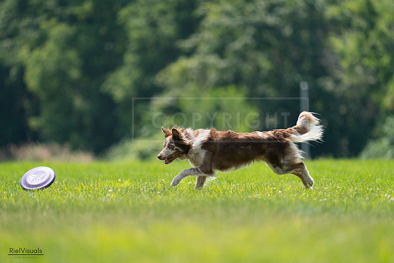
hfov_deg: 4.2
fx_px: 5429
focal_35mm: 496
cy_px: 132
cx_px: 197
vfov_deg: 2.8
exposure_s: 1/4000
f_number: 6.3
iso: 1600
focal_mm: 496
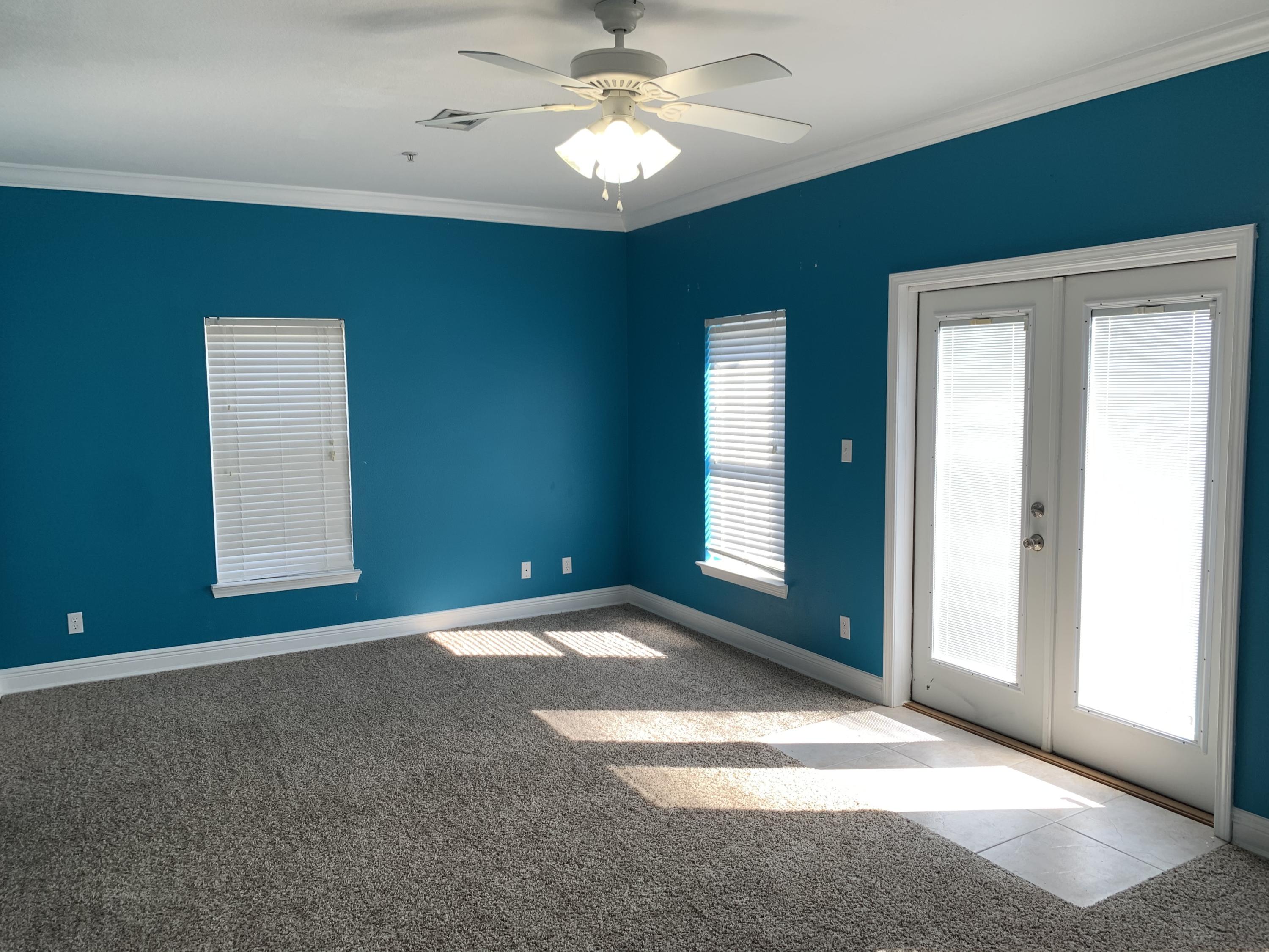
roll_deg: -0.6
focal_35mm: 26
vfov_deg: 53.1
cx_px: 634
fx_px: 953
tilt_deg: -5.9
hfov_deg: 67.3
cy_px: 476
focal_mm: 4.25
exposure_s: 1/125
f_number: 1.8
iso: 25
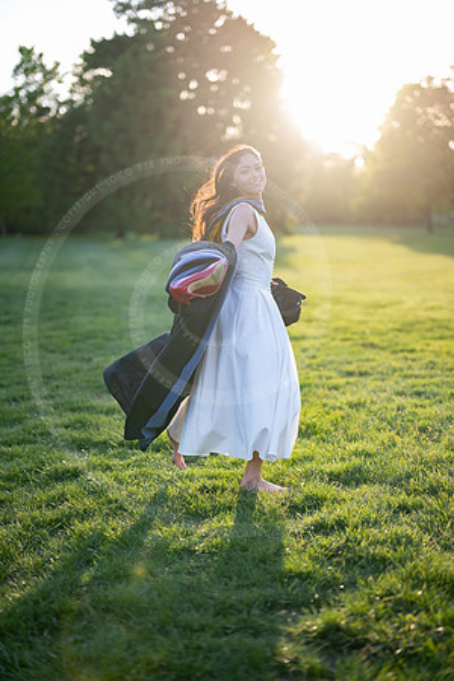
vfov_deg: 39.6
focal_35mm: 50
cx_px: 227
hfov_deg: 27.0
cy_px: 340
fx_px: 946
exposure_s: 1/1250
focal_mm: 50
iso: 200
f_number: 1.3
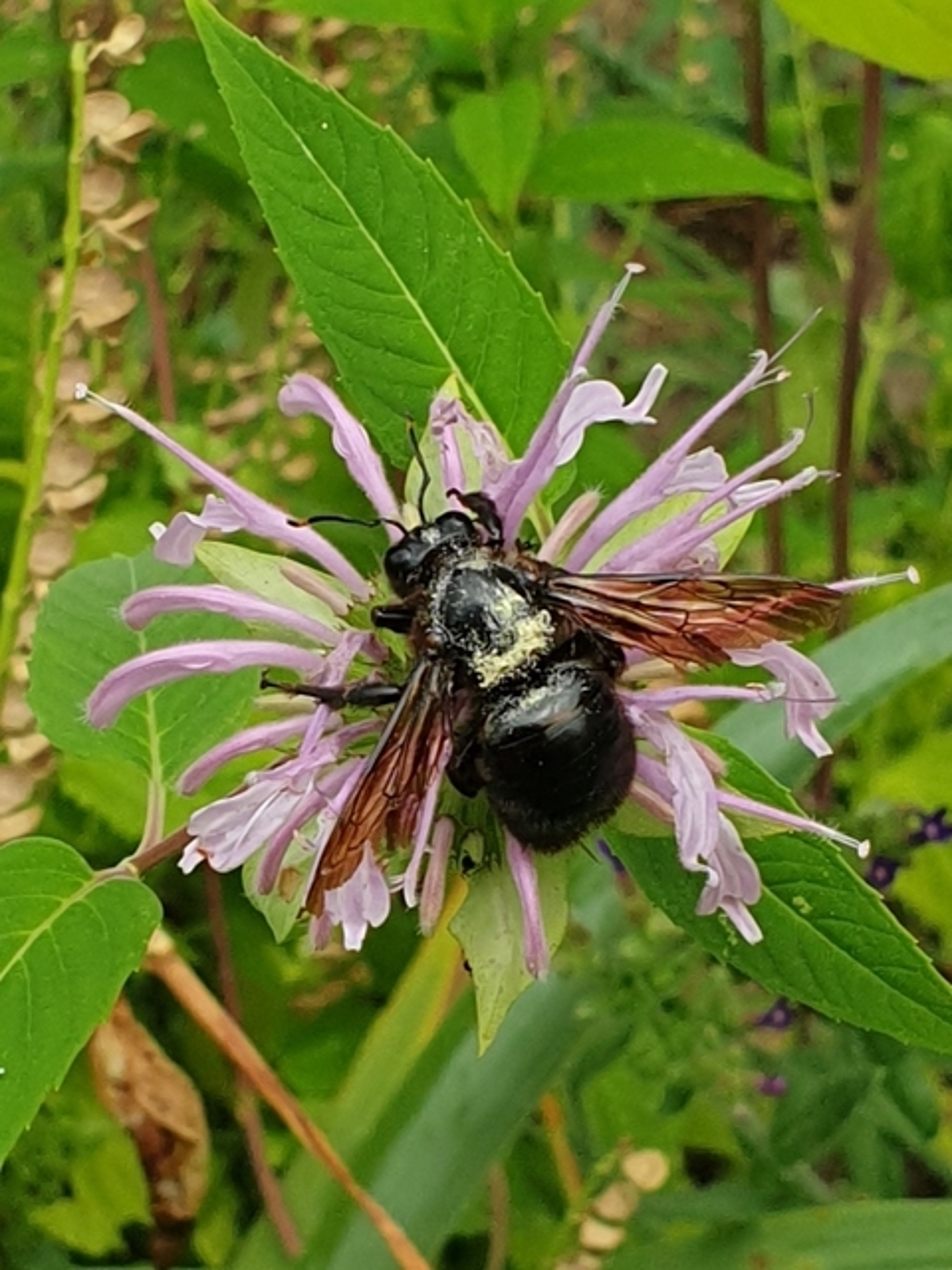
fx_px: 953
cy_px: 635
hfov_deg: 53.1
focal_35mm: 26
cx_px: 476
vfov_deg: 67.3
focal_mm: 4.3
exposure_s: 1/749
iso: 50
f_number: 2.4
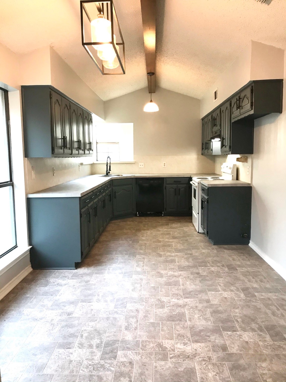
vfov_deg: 63.4
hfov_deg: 49.7
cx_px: 143
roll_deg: -0.5
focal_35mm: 28
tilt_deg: -5.7
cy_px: 191
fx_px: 308
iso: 40
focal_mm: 3.99
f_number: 1.8
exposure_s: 1/17
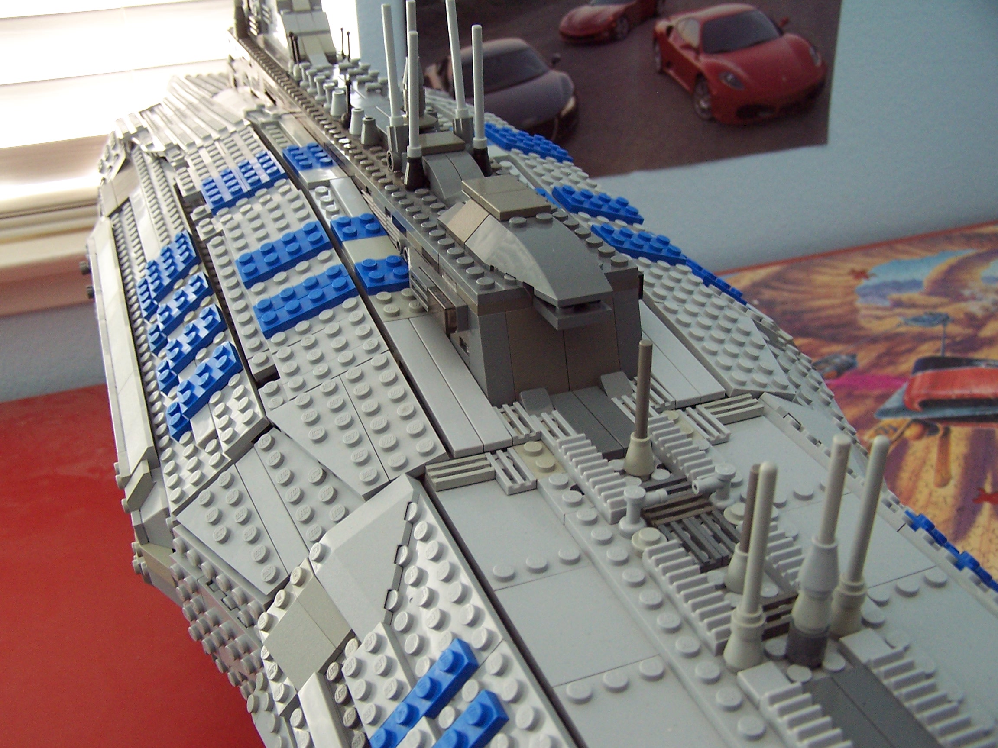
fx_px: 1096
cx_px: 499
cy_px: 374
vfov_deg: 37.7
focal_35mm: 38
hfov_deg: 49.0
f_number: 2.8
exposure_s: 1/20
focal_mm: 6.3
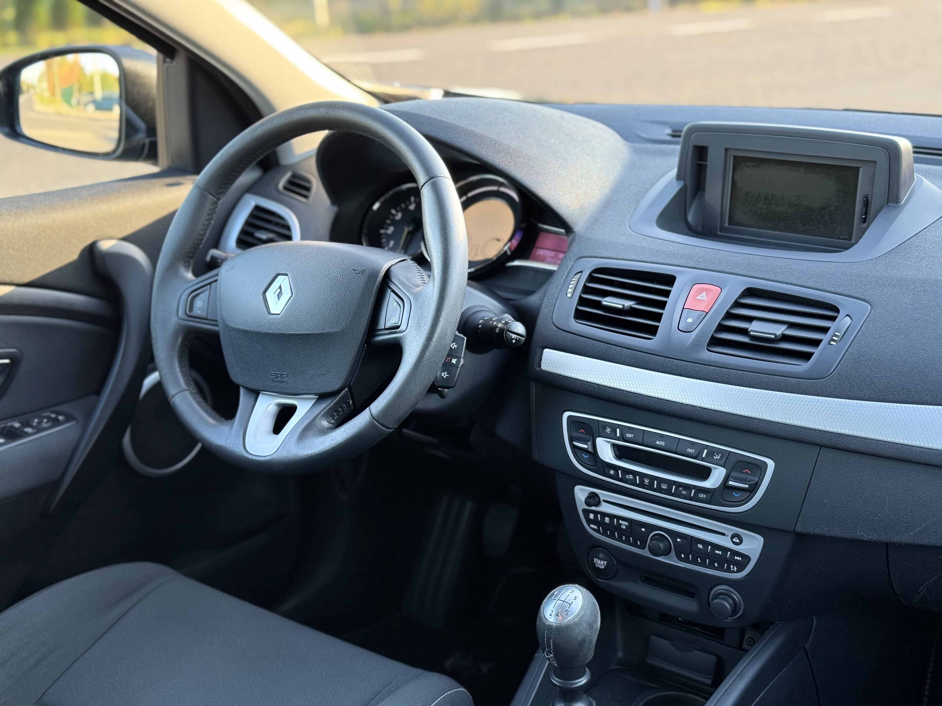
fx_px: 1306
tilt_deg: -17.8
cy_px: 353
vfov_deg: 30.3
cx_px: 471
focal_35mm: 48
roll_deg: +1.5
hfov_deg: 39.7
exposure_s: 1/78
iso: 100
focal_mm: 6.76
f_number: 1.78
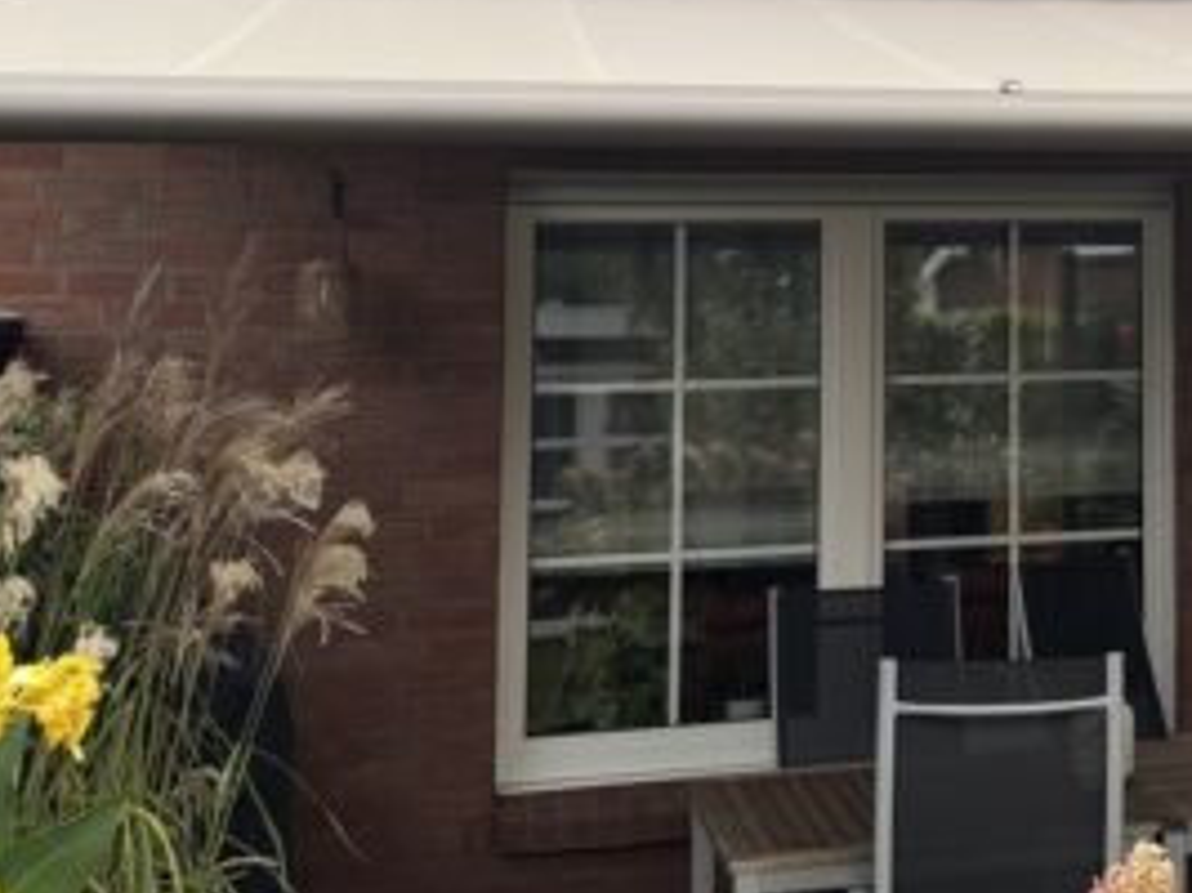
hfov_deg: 26.2
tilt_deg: +3.0
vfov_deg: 20.9
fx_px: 2375
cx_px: 1277
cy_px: 112
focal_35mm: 69
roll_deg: +1.2
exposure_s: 1/121
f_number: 1.78
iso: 50
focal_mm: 6.76
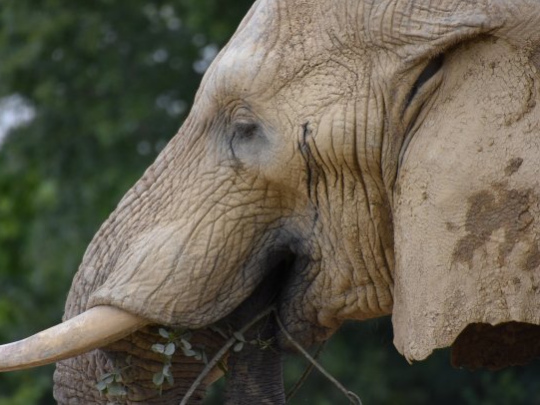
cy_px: 202
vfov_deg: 2.3
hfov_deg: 3.0
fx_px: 10189
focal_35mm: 653
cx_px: 255
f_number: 6.3
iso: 800
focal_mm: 400
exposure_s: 1/1000
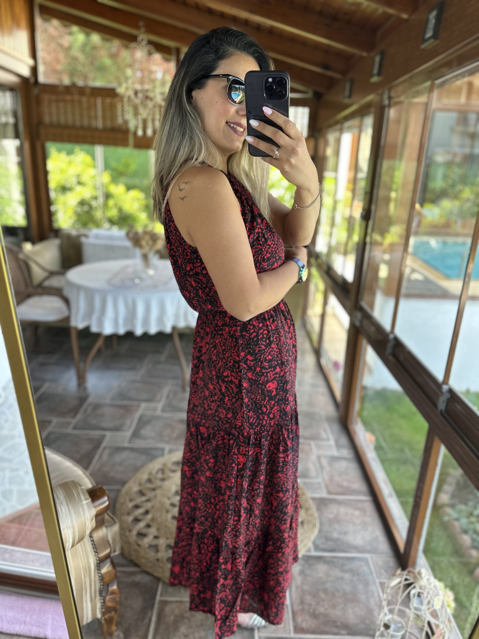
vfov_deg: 71.6
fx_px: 443
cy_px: 320
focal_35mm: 24
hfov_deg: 56.8
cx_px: 240
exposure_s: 1/121
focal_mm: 6.86
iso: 64
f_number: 1.78
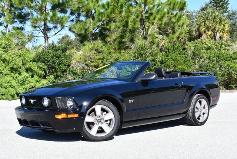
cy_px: 80
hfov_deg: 38.2
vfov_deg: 26.0
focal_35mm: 52
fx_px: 343
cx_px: 118
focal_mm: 26
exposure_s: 1/250
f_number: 8
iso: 200
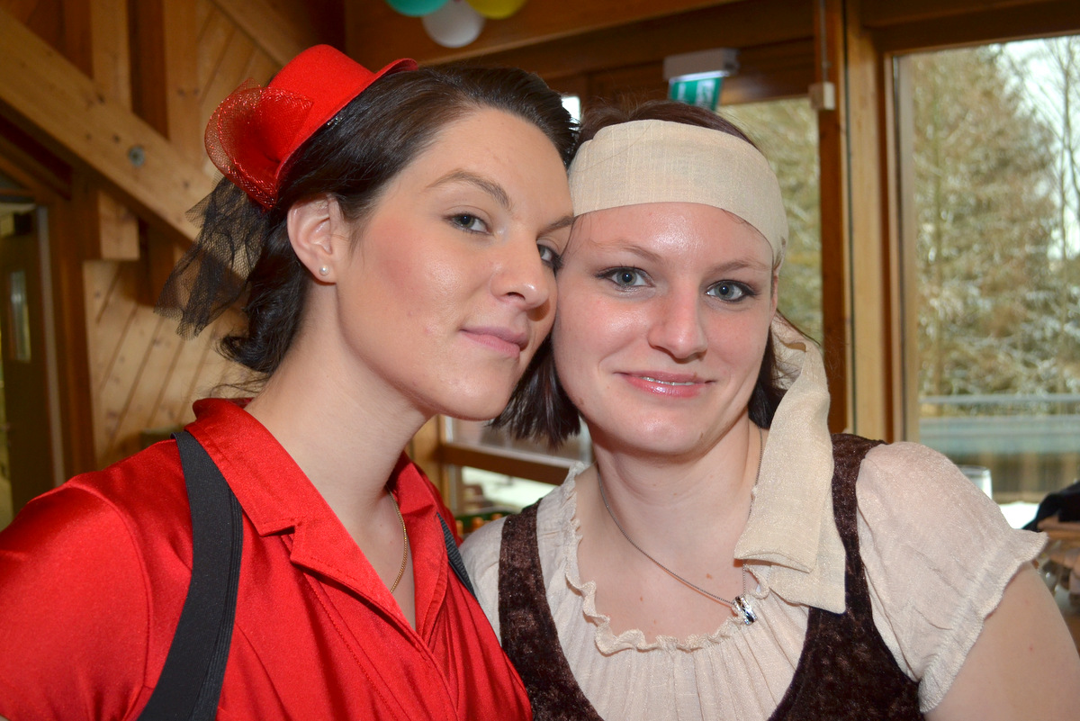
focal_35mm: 30
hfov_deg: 61.9
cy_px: 360
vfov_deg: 43.6
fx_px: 900
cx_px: 540
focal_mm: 20
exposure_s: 1/60
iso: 360
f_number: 4
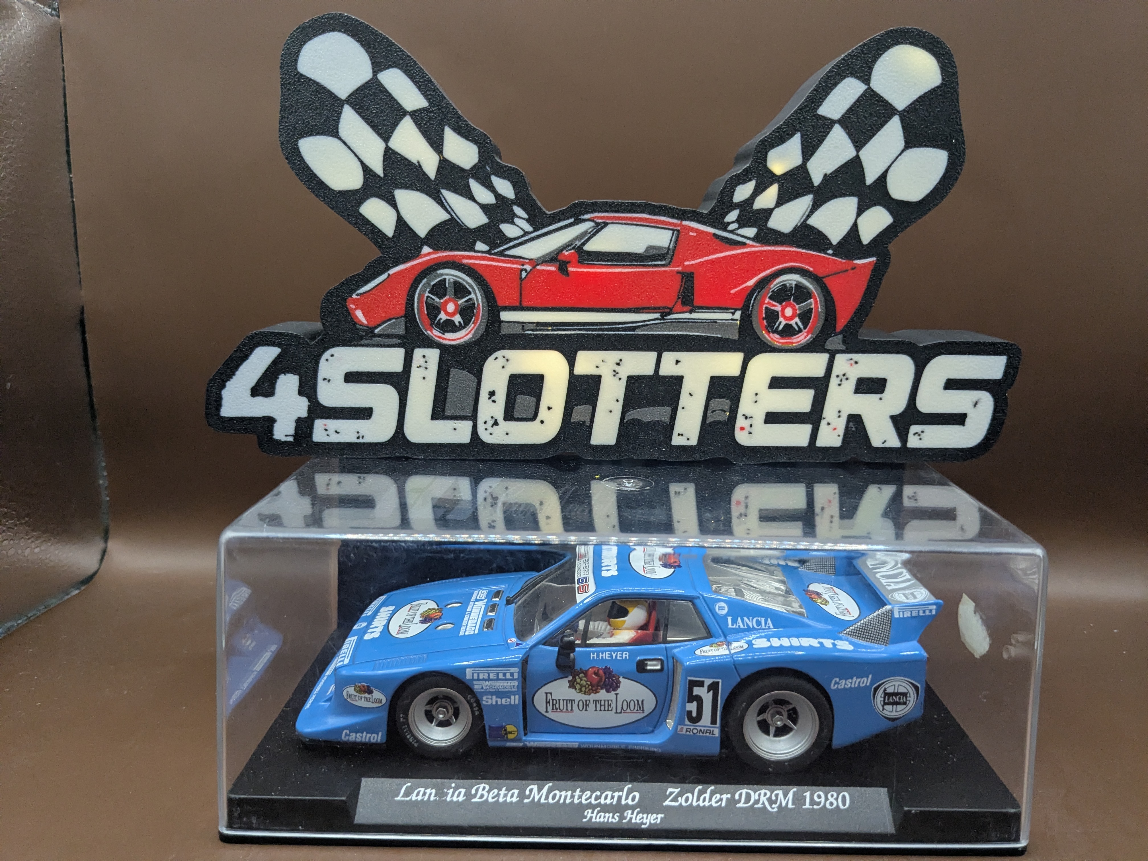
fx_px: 895
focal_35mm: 27
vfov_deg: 51.4
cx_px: 574
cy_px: 430
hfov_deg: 65.3
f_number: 1.73
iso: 358
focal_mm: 4.38
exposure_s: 1/50
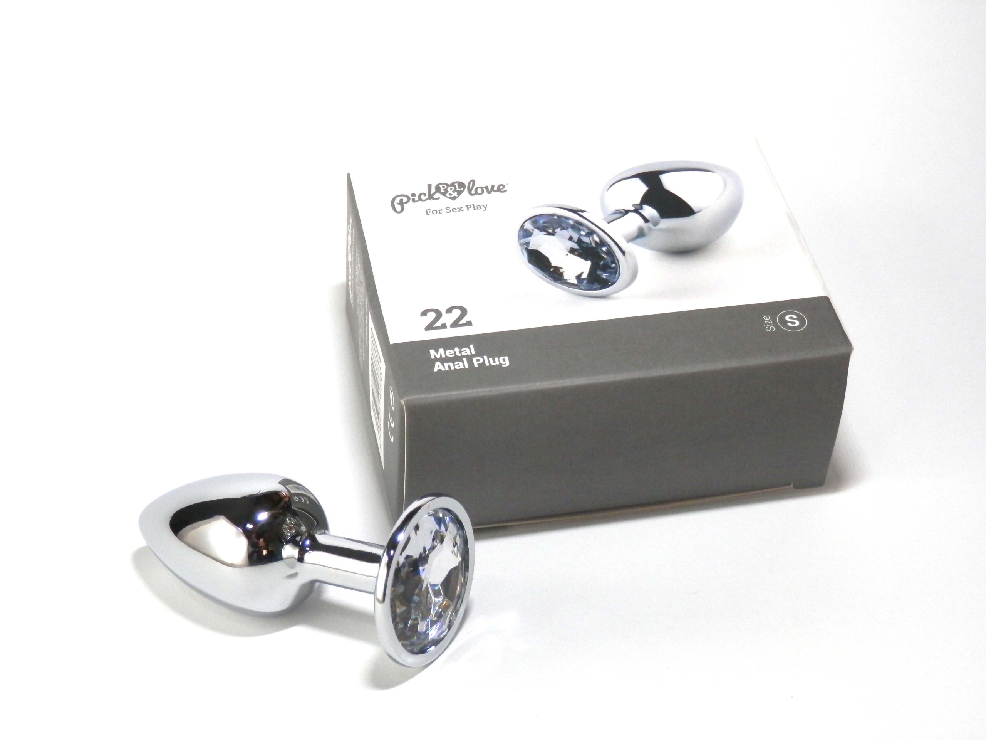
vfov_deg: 22.3
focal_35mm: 66
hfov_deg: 29.4
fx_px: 1880
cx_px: 493
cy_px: 370
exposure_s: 1/80
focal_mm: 11.9
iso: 200
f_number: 4.4
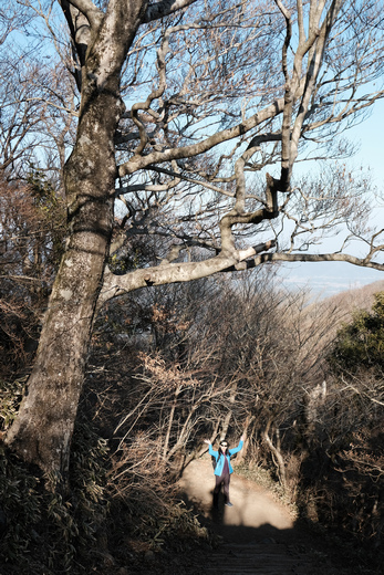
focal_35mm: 35
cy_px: 288
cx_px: 192
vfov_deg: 54.4
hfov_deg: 37.9
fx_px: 560
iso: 200
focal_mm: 23
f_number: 4
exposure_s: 1/600
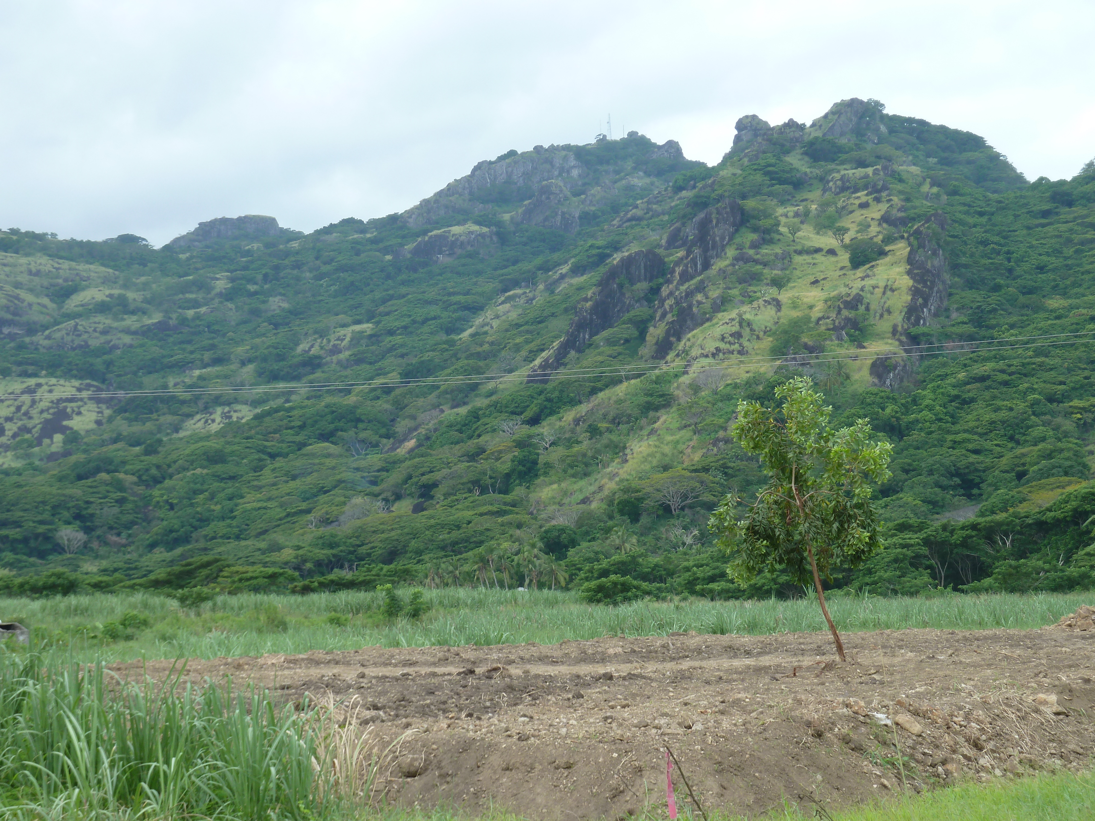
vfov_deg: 17.8
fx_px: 2626
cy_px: 410
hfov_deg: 23.6
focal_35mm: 83
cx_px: 548
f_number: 4.2
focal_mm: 13.7
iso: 80
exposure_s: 1/200
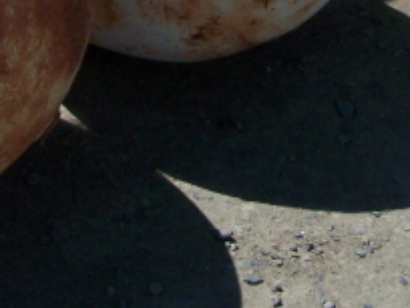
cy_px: -91
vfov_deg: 12.1
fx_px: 1409
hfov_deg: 16.5
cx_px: 121
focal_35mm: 119
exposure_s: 1/1600
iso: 160
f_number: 5.6
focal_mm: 6.3
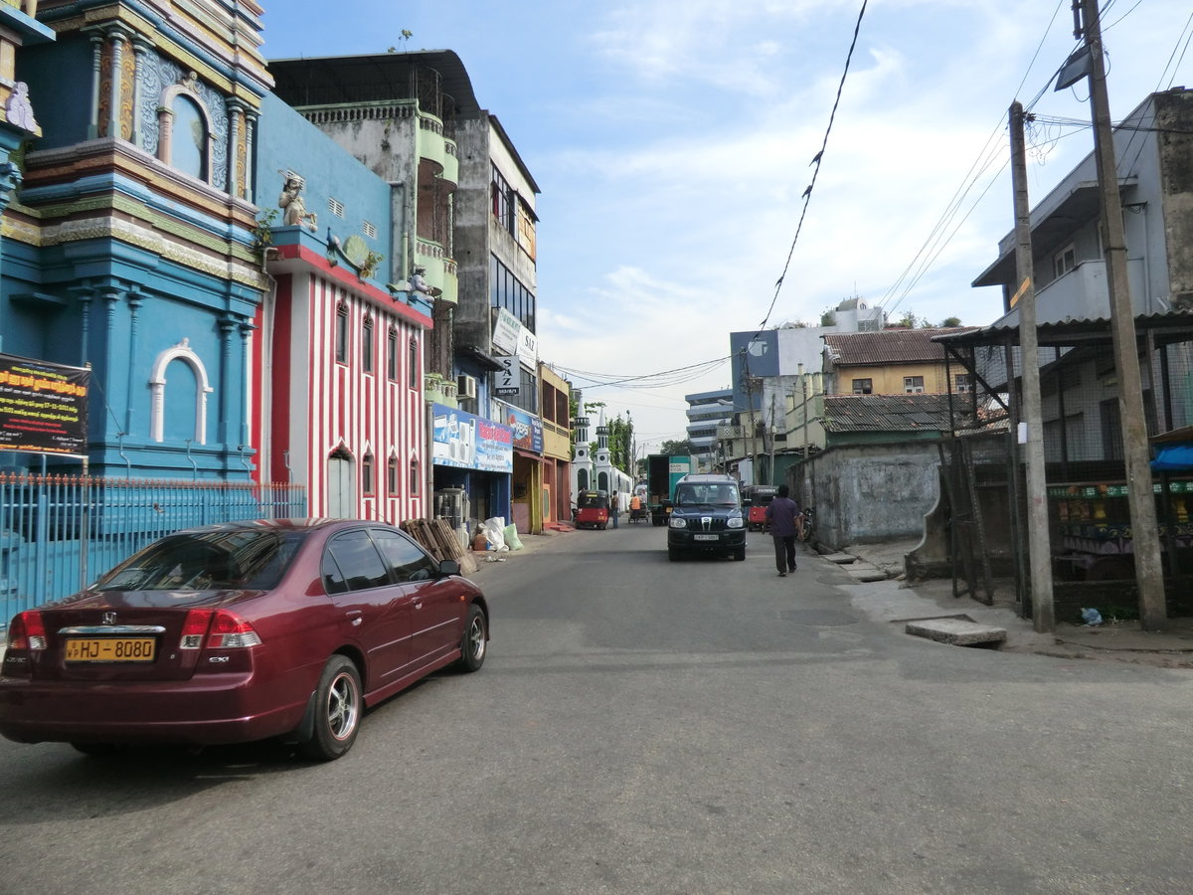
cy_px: 448
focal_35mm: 24
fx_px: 827
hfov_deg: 71.6
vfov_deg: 56.8
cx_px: 596
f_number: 3.2
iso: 80
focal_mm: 4.3
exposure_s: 1/640
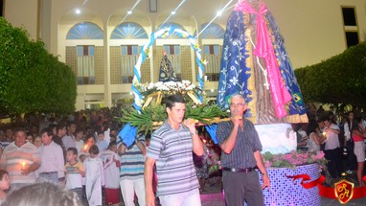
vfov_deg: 32.0
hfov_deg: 53.9
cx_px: 200
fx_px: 359
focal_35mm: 37
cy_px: 91
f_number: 3.5
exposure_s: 1/60
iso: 3200
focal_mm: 20
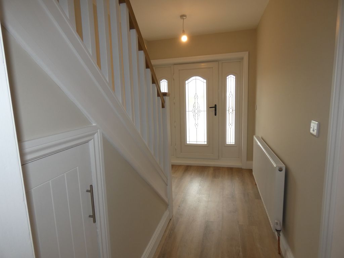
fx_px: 199
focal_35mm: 20
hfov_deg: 81.7
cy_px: 129
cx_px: 172
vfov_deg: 66.0
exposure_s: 1/60
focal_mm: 3.6
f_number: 2.8
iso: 100
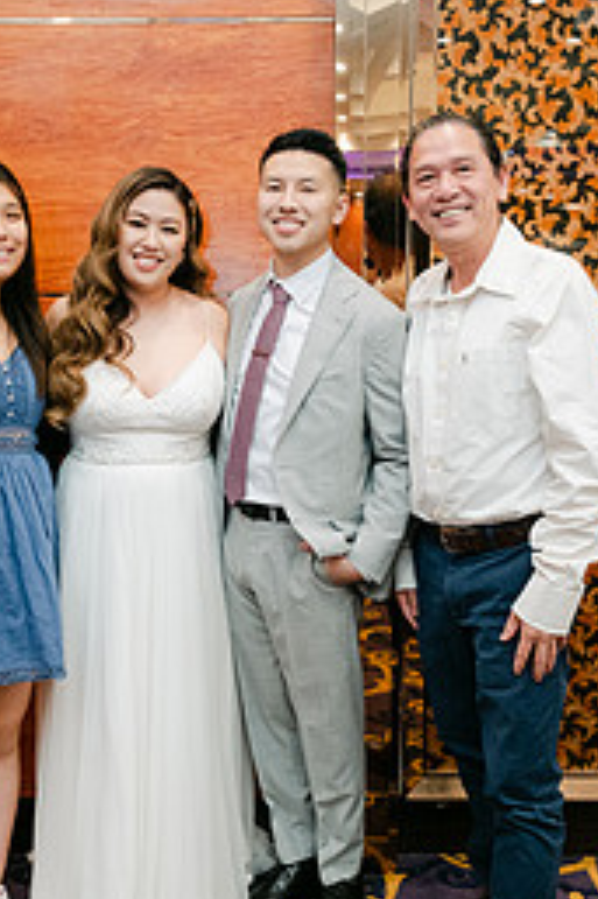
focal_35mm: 42
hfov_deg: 31.8
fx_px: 1048
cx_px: 245
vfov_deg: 46.4
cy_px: 420
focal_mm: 16
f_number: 2.8
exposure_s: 1/125
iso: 800
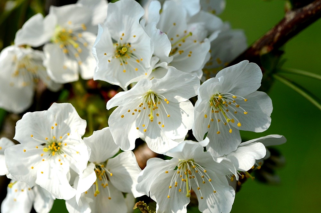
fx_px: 1134
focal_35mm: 128
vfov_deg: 10.7
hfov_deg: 16.1
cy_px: 106
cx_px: 160
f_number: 8
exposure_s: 1/640
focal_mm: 85
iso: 200
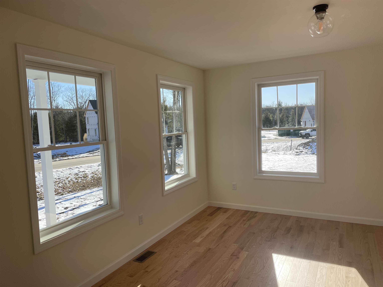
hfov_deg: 67.3
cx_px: 192
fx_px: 288
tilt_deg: -4.5
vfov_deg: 53.1
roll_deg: +2.6
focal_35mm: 26
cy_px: 144
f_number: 1.6
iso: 32
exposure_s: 1/1247
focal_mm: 4.2
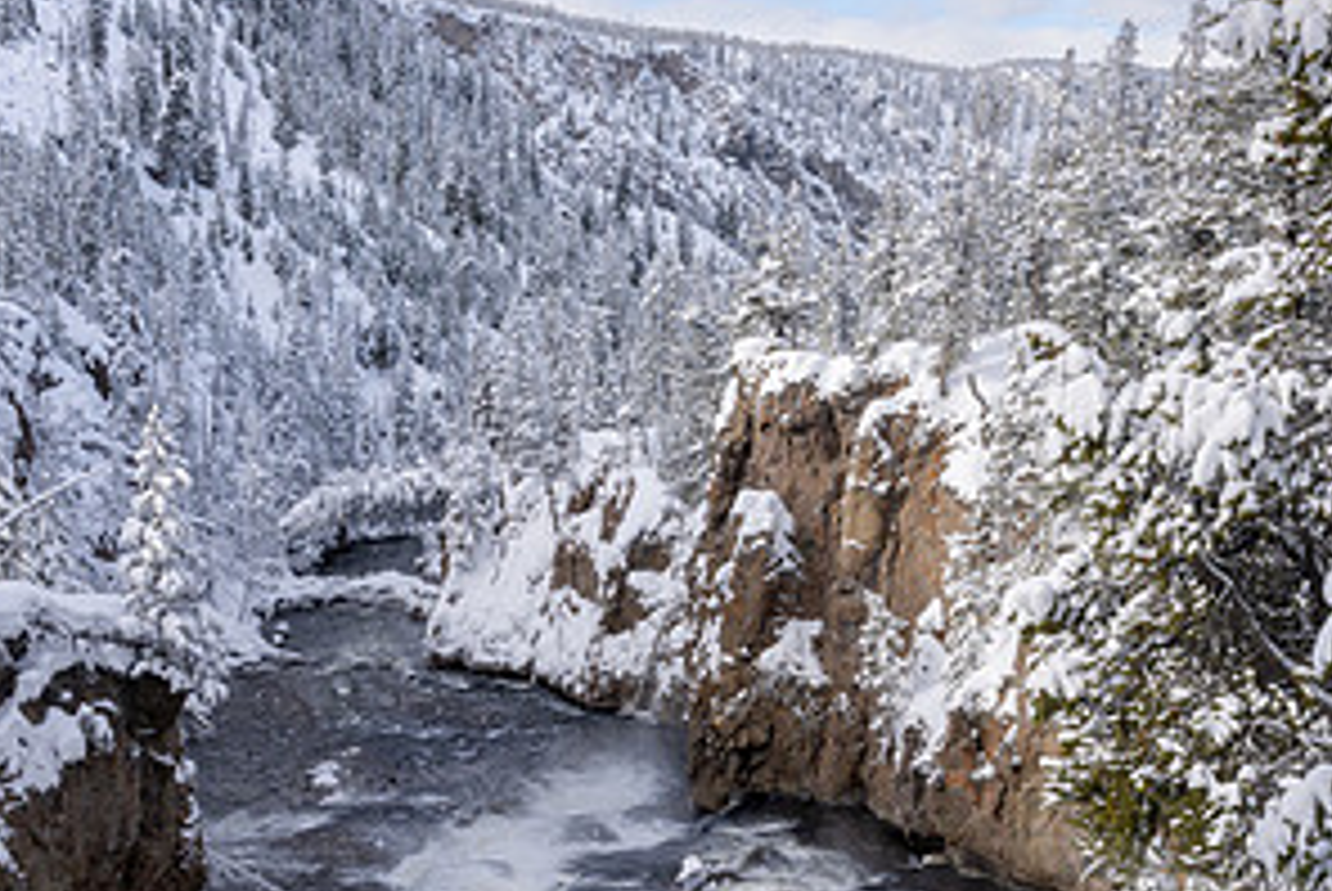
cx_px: 738
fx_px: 1741
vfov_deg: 27.8
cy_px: 772
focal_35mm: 47
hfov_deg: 41.8
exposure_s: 1/5
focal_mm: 24
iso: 125
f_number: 22
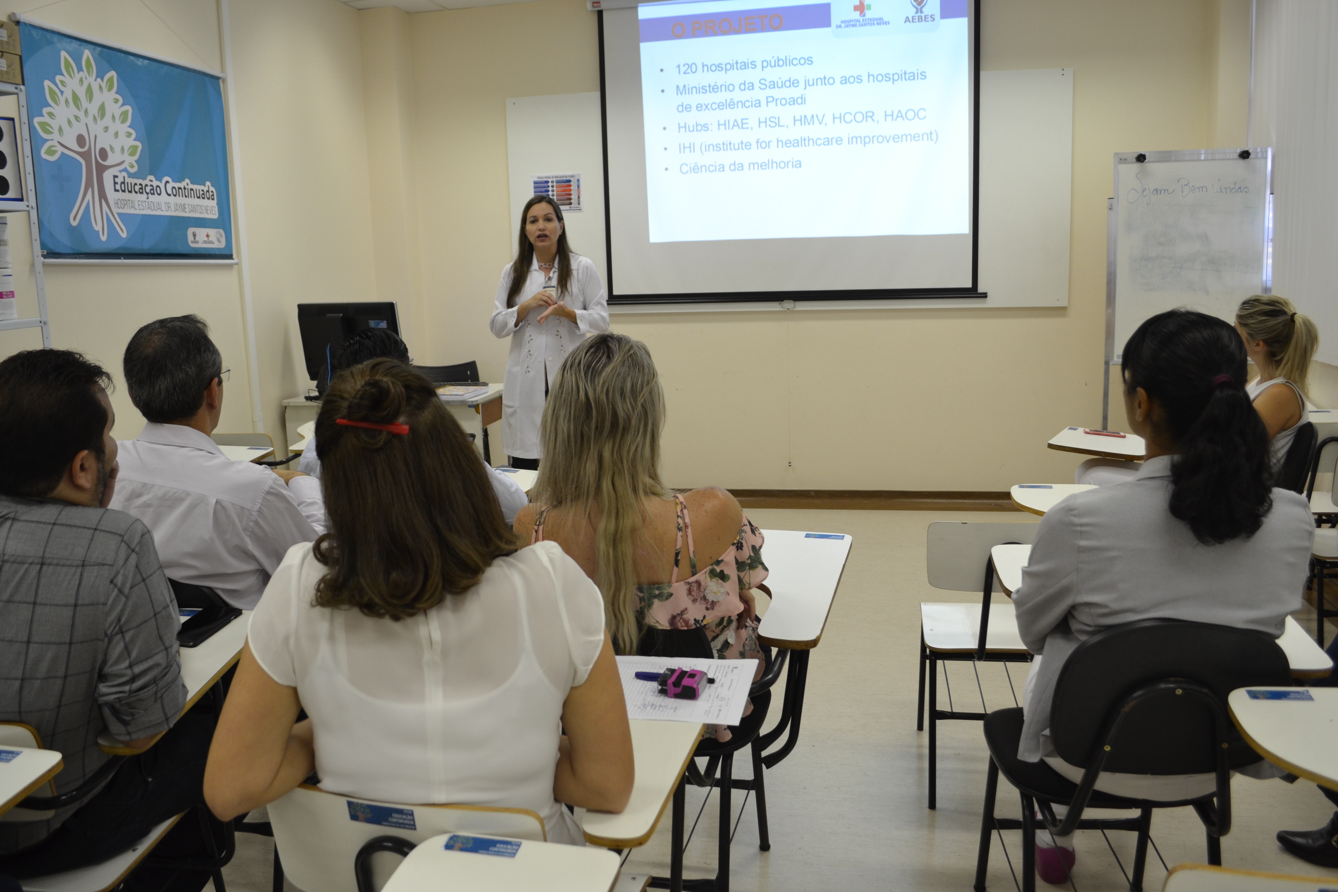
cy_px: 453
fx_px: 1041
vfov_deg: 46.4
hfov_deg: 65.5
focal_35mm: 28
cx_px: 653
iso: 400
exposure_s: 1/60
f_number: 4
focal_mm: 18
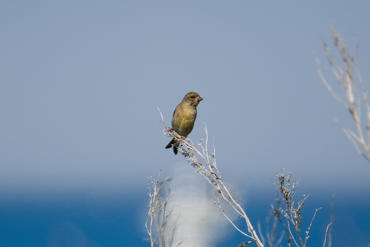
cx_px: 185
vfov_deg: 1.8
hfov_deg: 2.7
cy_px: 124
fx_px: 7708
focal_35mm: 750
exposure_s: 1/500
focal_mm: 500
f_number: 6.7
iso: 320
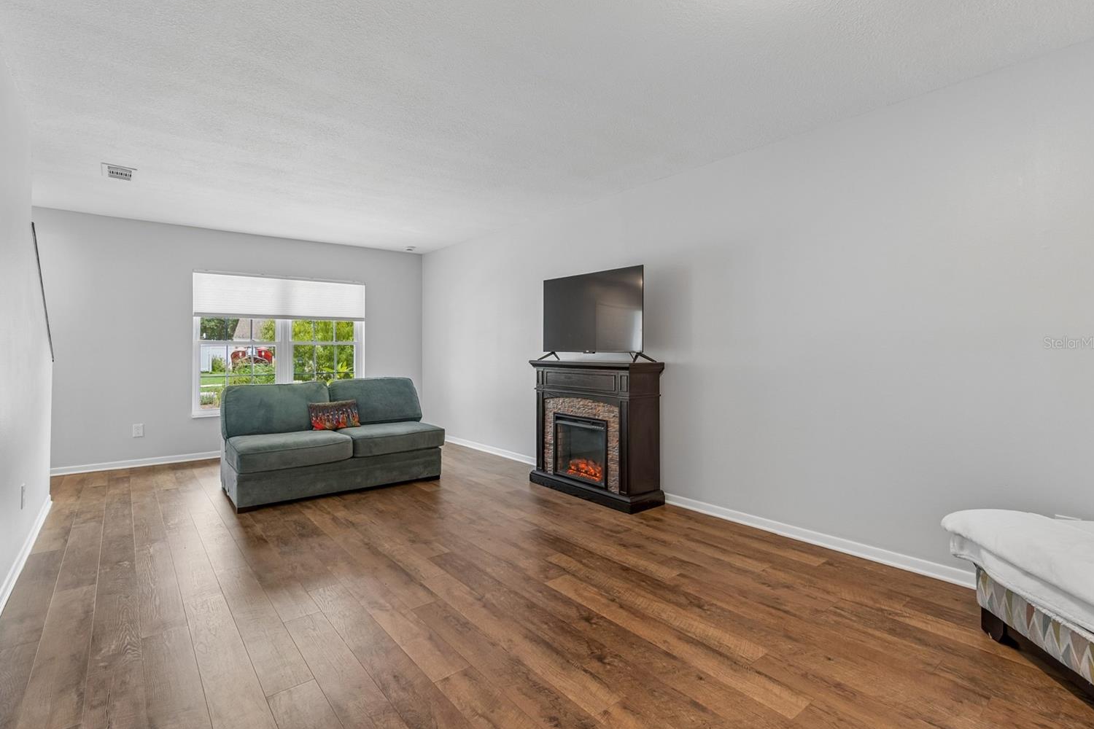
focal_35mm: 16
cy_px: 343
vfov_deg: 73.7
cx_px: 525
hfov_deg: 96.7
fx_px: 486
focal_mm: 10
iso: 100
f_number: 7.1
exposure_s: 1/6
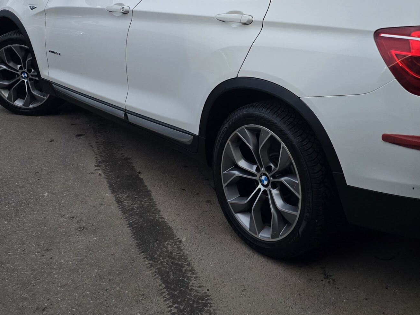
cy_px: 52
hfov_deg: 41.5
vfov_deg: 31.2
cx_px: 281
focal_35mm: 45
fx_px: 546
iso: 500
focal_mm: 6.3
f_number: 1.7
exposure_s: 1/120
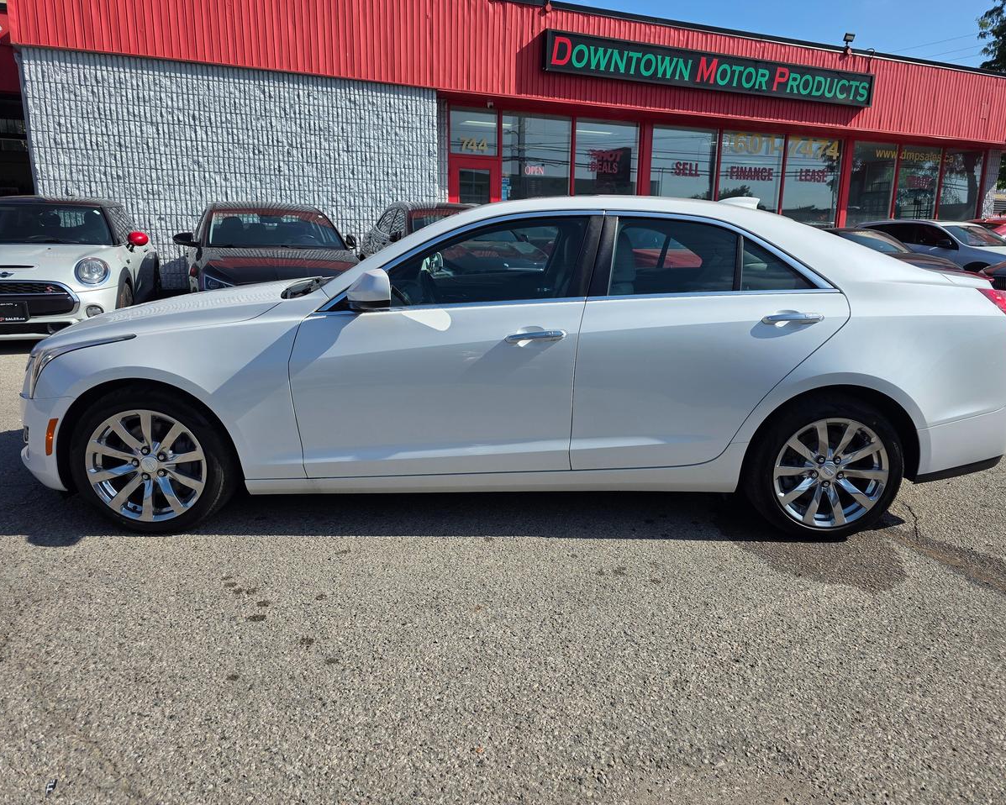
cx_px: 529
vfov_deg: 58.8
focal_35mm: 24
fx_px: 715
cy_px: 402
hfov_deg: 70.2
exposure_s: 1/5958
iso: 80
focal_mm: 6.3
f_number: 1.7
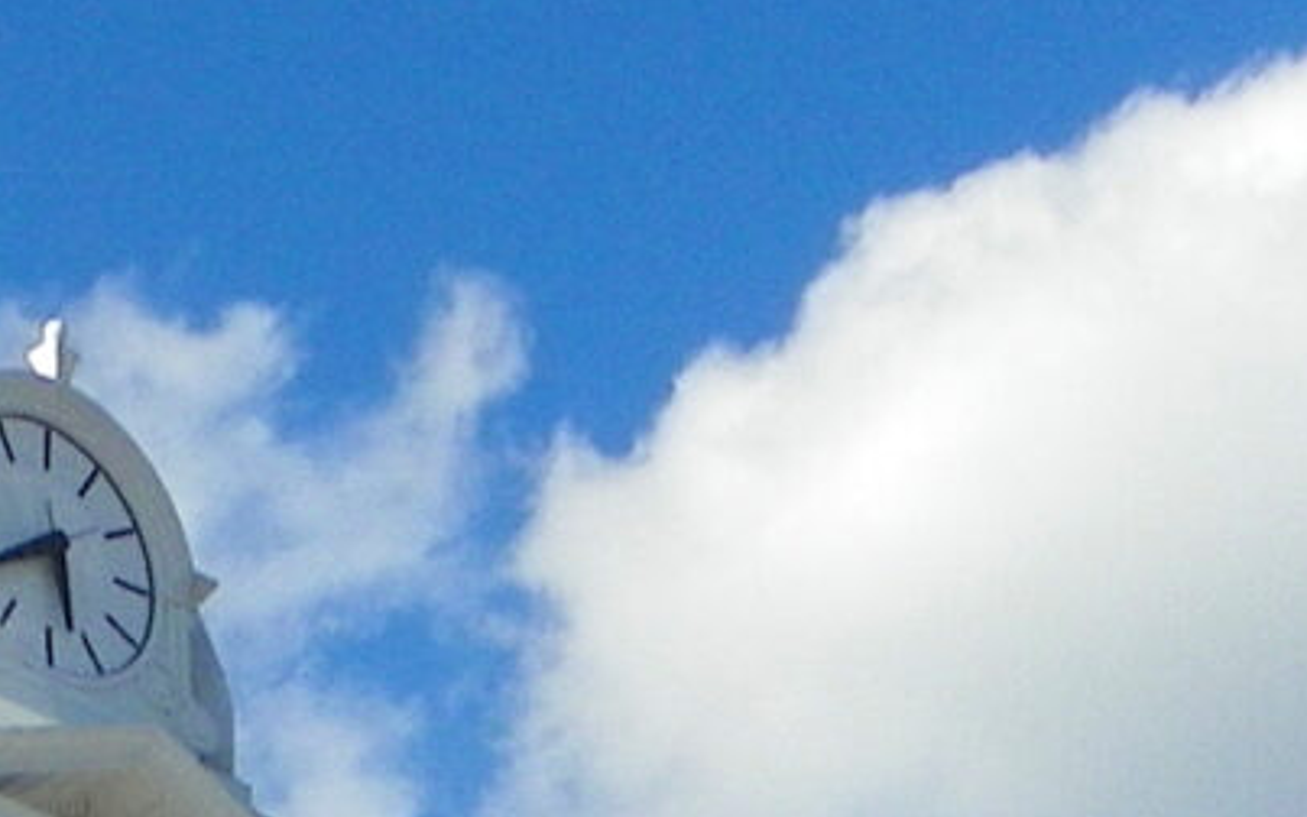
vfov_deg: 6.8
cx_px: -470
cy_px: 2480
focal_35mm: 175
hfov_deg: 11.6
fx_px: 6234
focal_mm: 4.6
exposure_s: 1/320
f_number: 5.6
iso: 64
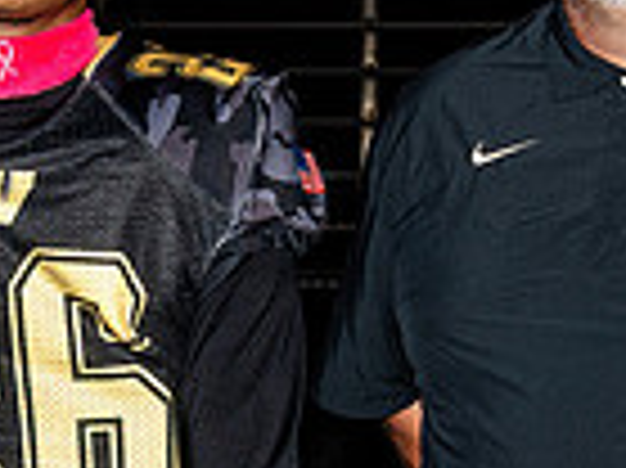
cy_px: 475
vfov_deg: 5.1
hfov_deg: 6.8
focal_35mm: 292
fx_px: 5276
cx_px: 461
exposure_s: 1/200
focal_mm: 40
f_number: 5
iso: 320
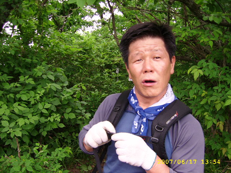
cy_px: 86
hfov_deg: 52.6
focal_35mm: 35
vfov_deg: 40.7
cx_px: 116
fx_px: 234
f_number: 2.8
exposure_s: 1/136
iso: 100
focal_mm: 5.95
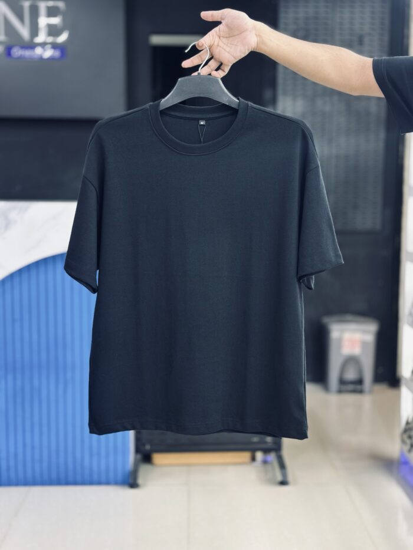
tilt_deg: -5.7
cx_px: 206
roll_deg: -0.4
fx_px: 763
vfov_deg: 39.7
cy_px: 275
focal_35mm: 48
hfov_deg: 30.3
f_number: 1.78
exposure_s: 1/50
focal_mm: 6.86
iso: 160
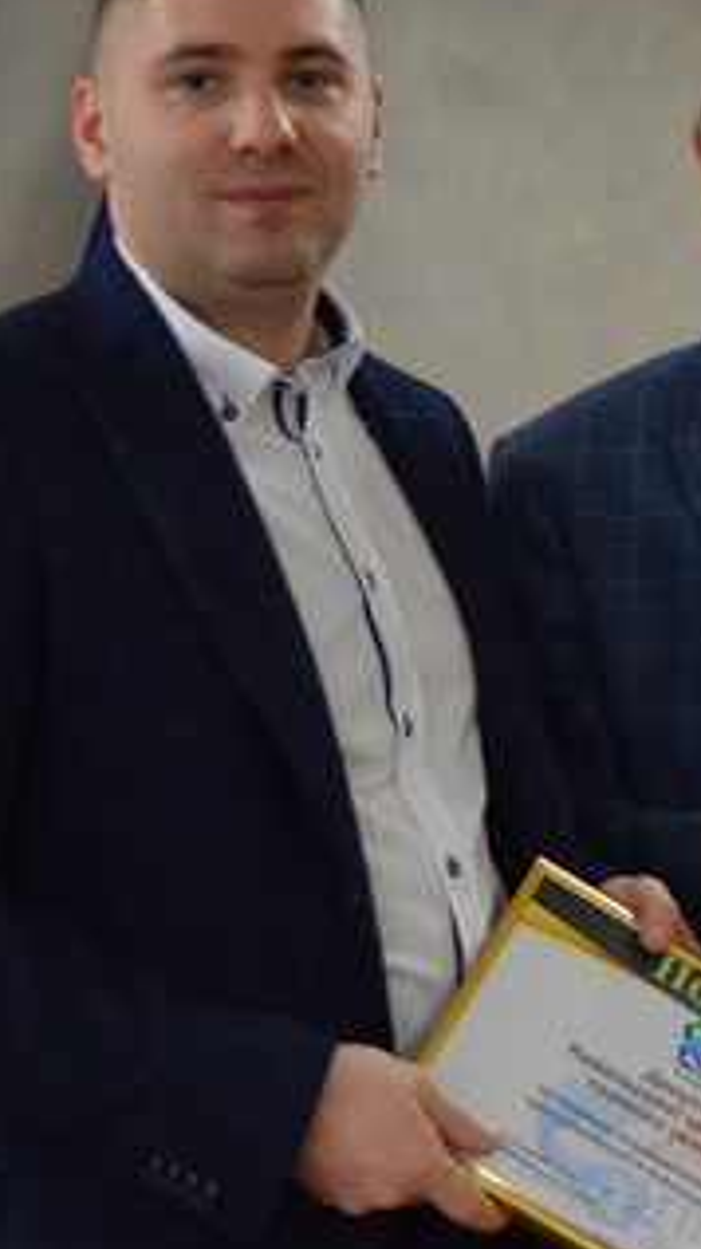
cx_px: 1111
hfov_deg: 11.2
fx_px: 3408
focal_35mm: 103
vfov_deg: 20.7
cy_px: 429
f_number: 4.2
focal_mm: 26
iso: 900
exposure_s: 1/60
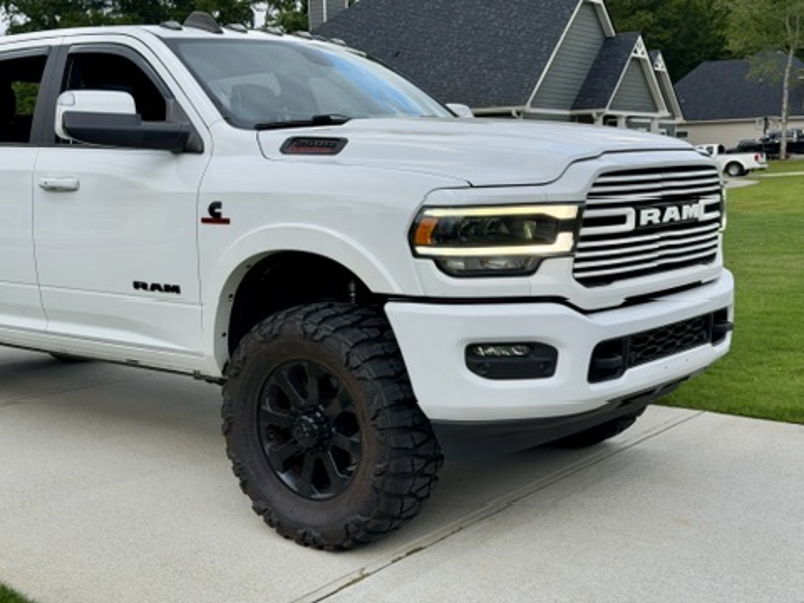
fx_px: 1115
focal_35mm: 48
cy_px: 302
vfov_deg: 30.3
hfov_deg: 39.7
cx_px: 402
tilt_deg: -4.3
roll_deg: +0.9
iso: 64
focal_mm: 6.76
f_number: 1.78
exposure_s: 1/493
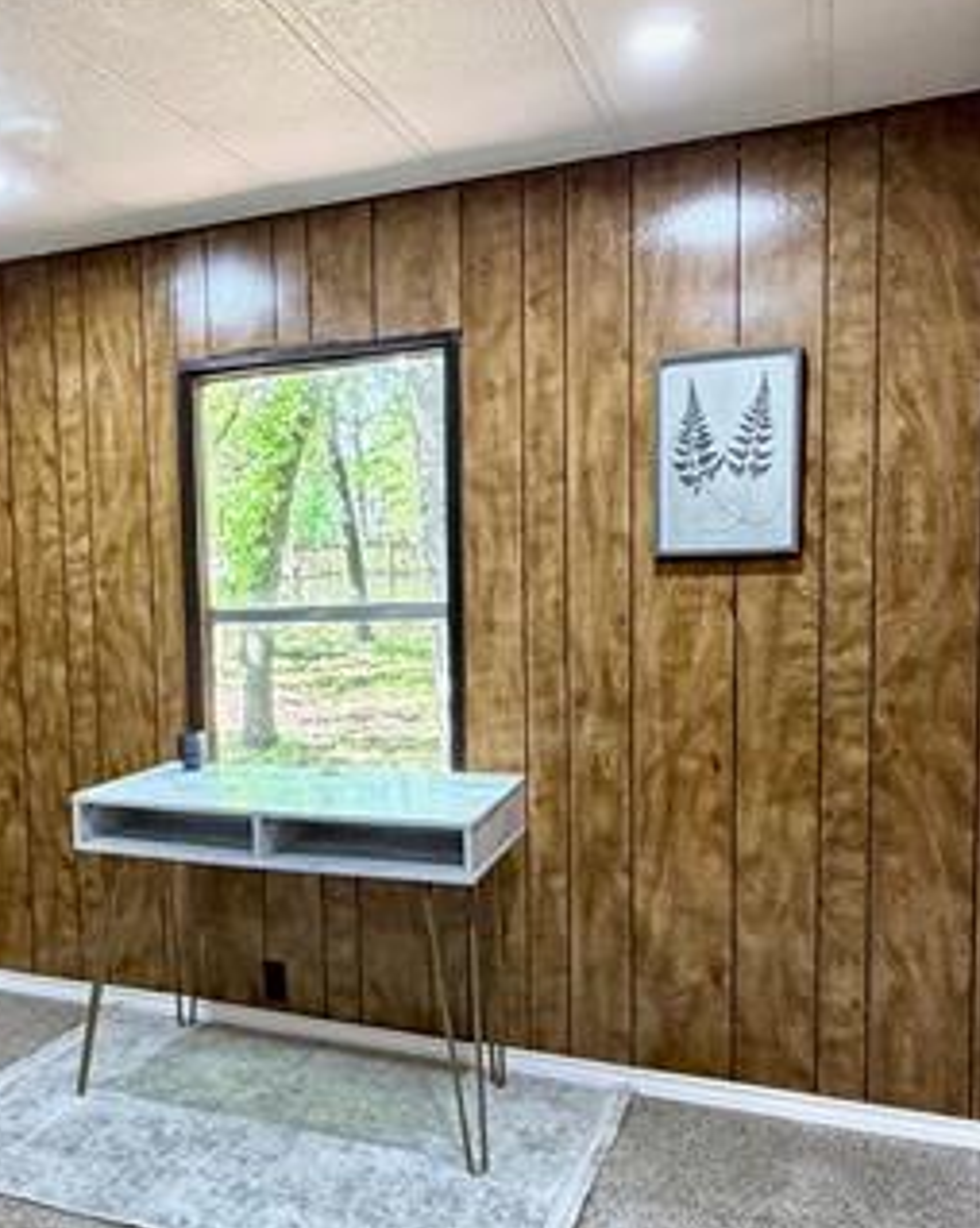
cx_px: 247
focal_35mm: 33
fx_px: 1198
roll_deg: +1.4
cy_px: 687
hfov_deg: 43.1
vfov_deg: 54.1
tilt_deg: -5.5
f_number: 2.2
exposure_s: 1/60
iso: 320
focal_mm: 2.22
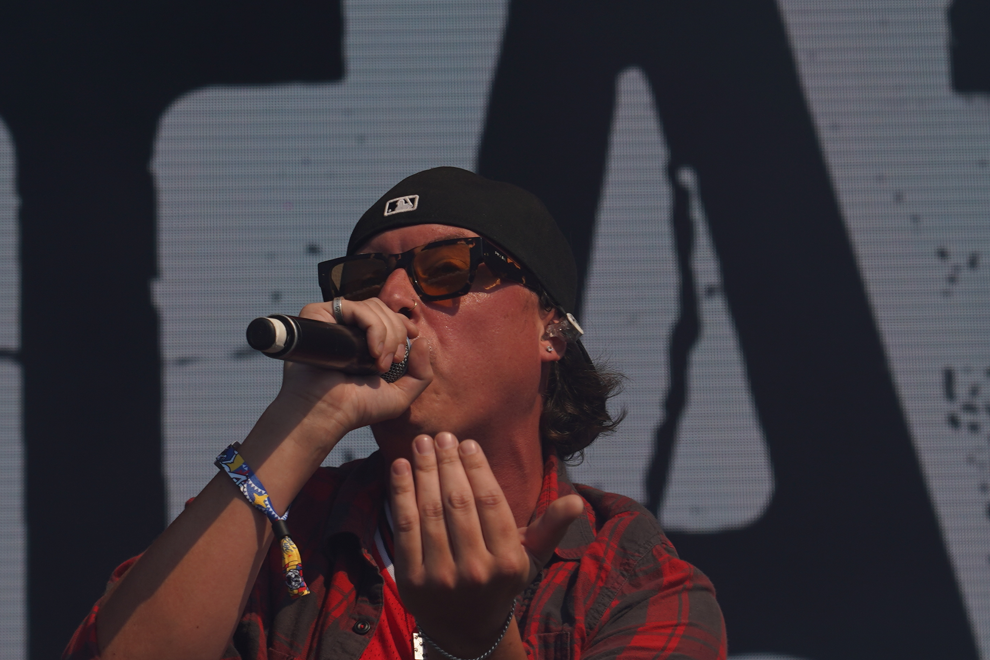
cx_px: 537
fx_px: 6132
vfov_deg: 6.2
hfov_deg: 9.2
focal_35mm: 223
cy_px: 564
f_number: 8
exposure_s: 1/640
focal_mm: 105
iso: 100
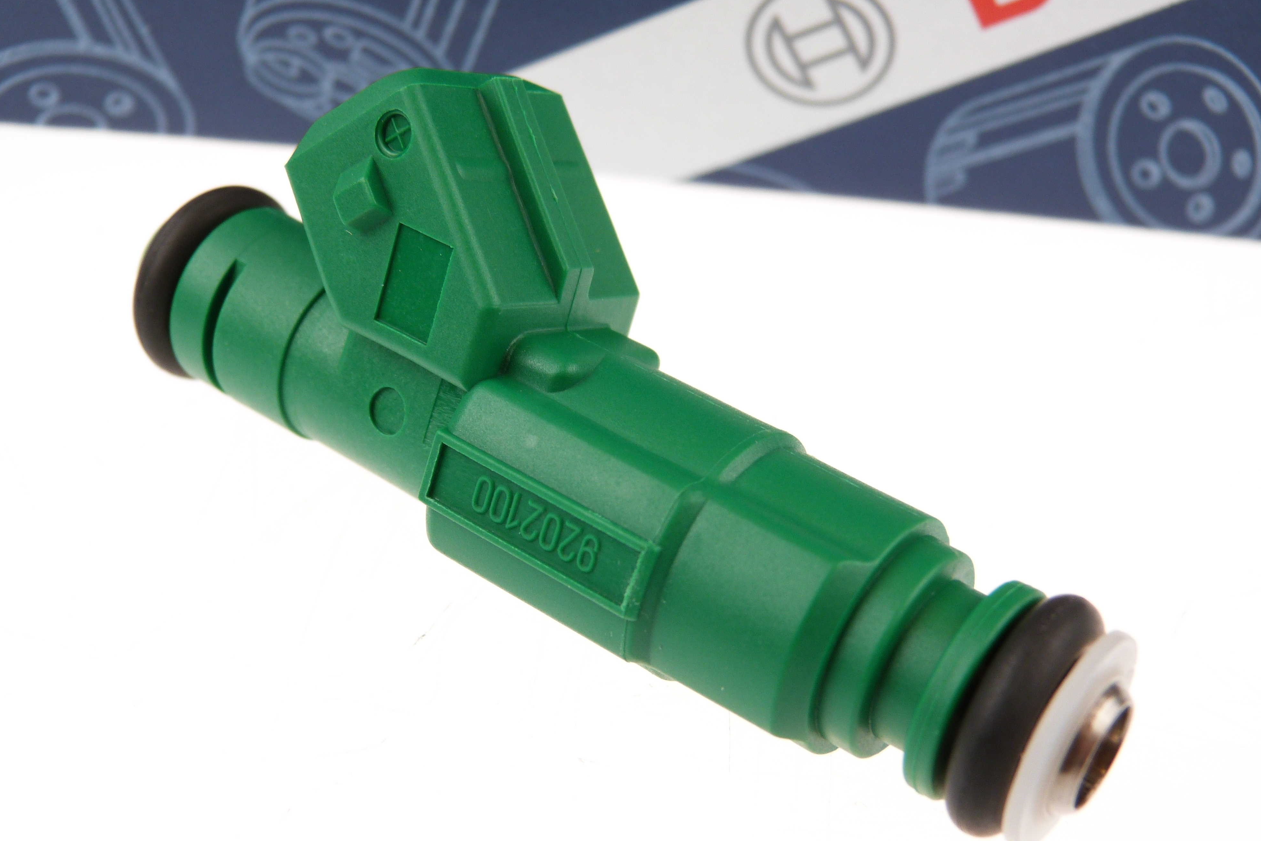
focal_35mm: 53
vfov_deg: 25.5
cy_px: 460
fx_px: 1856
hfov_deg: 37.5
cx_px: 621
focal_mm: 9
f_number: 3.2
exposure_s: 1/100
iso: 100
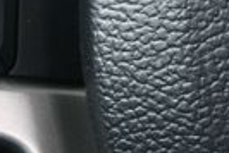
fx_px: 1286
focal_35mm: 202
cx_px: 17
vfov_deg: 6.8
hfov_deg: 10.1
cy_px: 127
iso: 500
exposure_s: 1/250
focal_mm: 28
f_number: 4.5
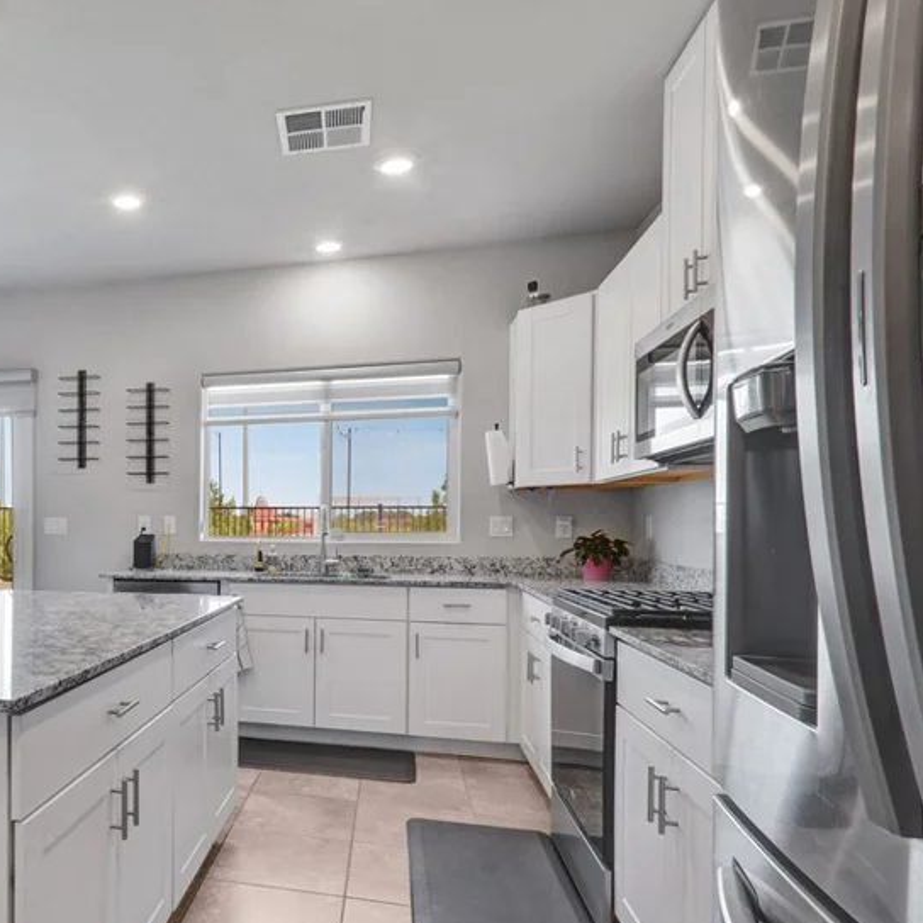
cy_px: 550
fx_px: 724
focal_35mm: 24
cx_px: 112
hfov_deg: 57.0
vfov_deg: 64.5
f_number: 8
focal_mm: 10
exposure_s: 1/60
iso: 400
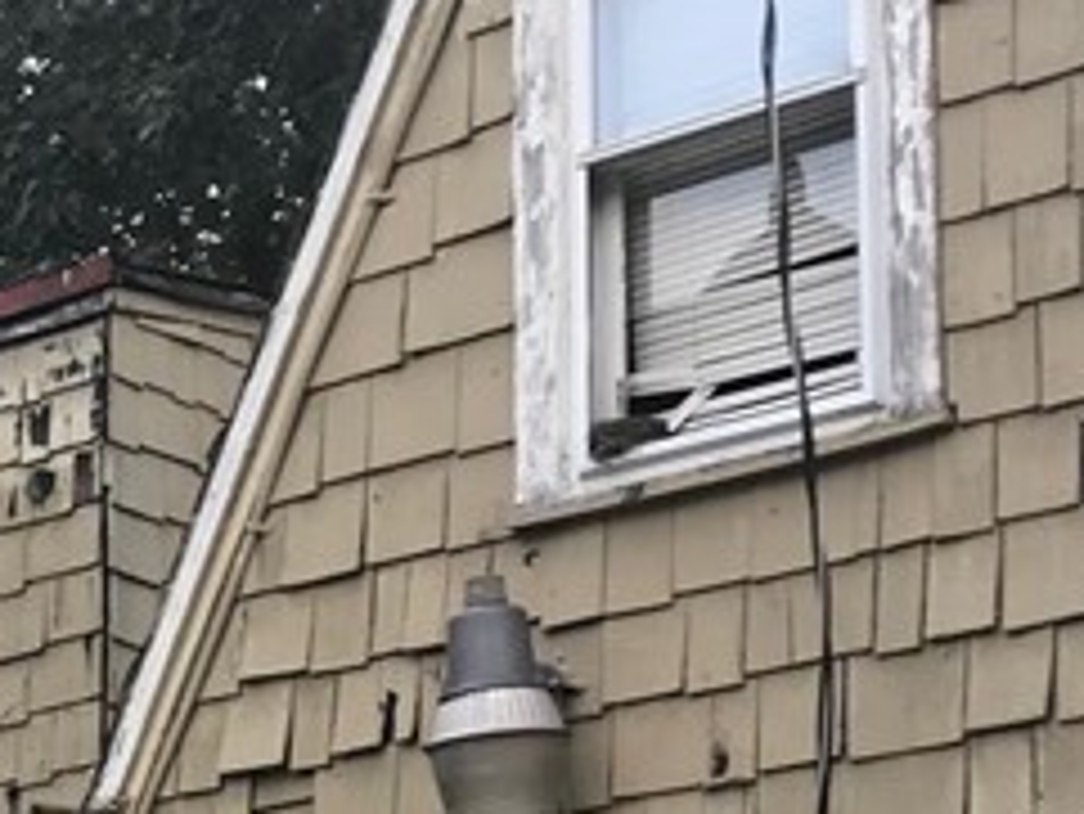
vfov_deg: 11.9
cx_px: -108
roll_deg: -0.4
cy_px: 1192
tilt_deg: +6.0
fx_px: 3728
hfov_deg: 16.1
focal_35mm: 119
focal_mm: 3.99
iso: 20
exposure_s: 1/194
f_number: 1.8
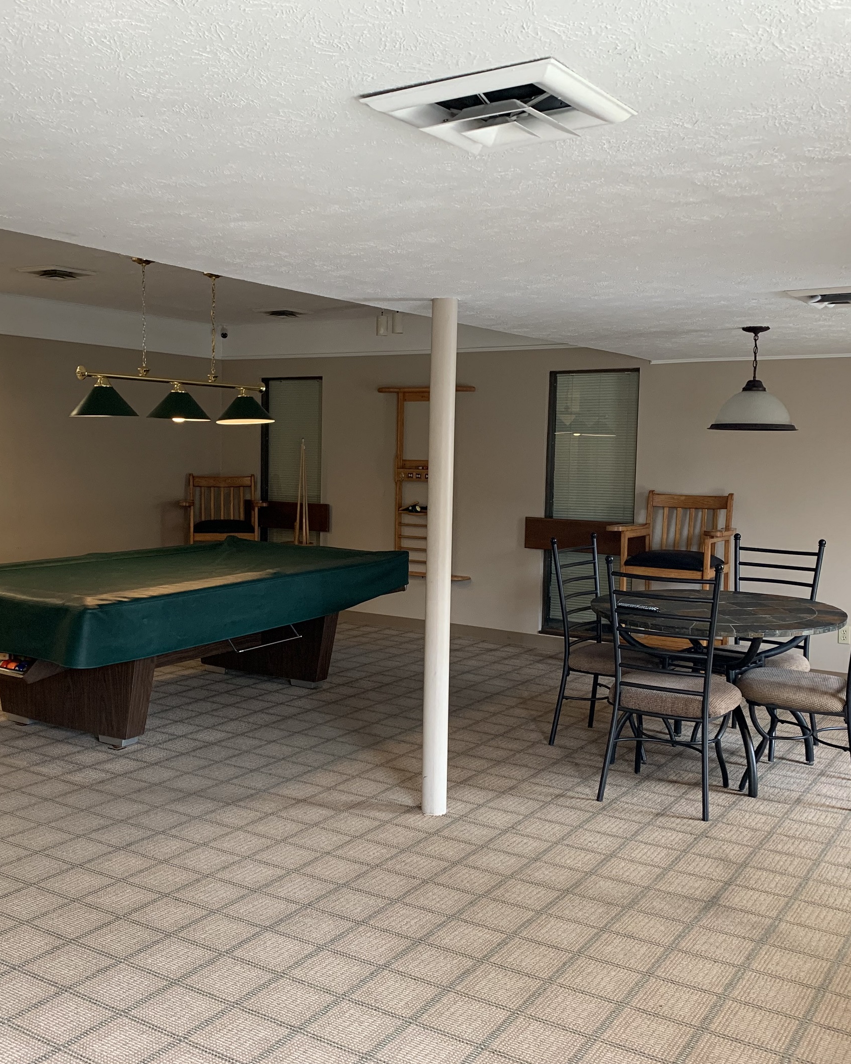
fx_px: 1070
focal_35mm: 34
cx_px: 372
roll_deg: -1.2
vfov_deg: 52.8
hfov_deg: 43.3
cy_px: 532
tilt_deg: -4.3
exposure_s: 1/60
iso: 125
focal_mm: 4.25
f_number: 1.8
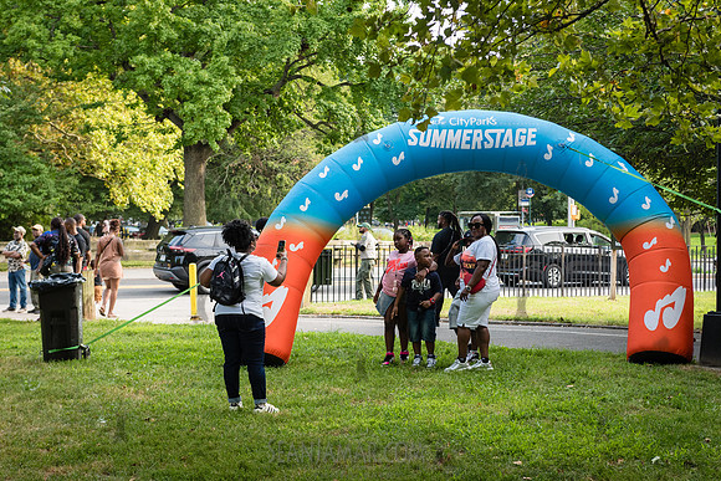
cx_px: 354
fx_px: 1521
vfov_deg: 18.0
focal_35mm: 76
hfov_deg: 26.7
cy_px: 261
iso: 1000
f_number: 4.5
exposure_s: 1/320
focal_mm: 70
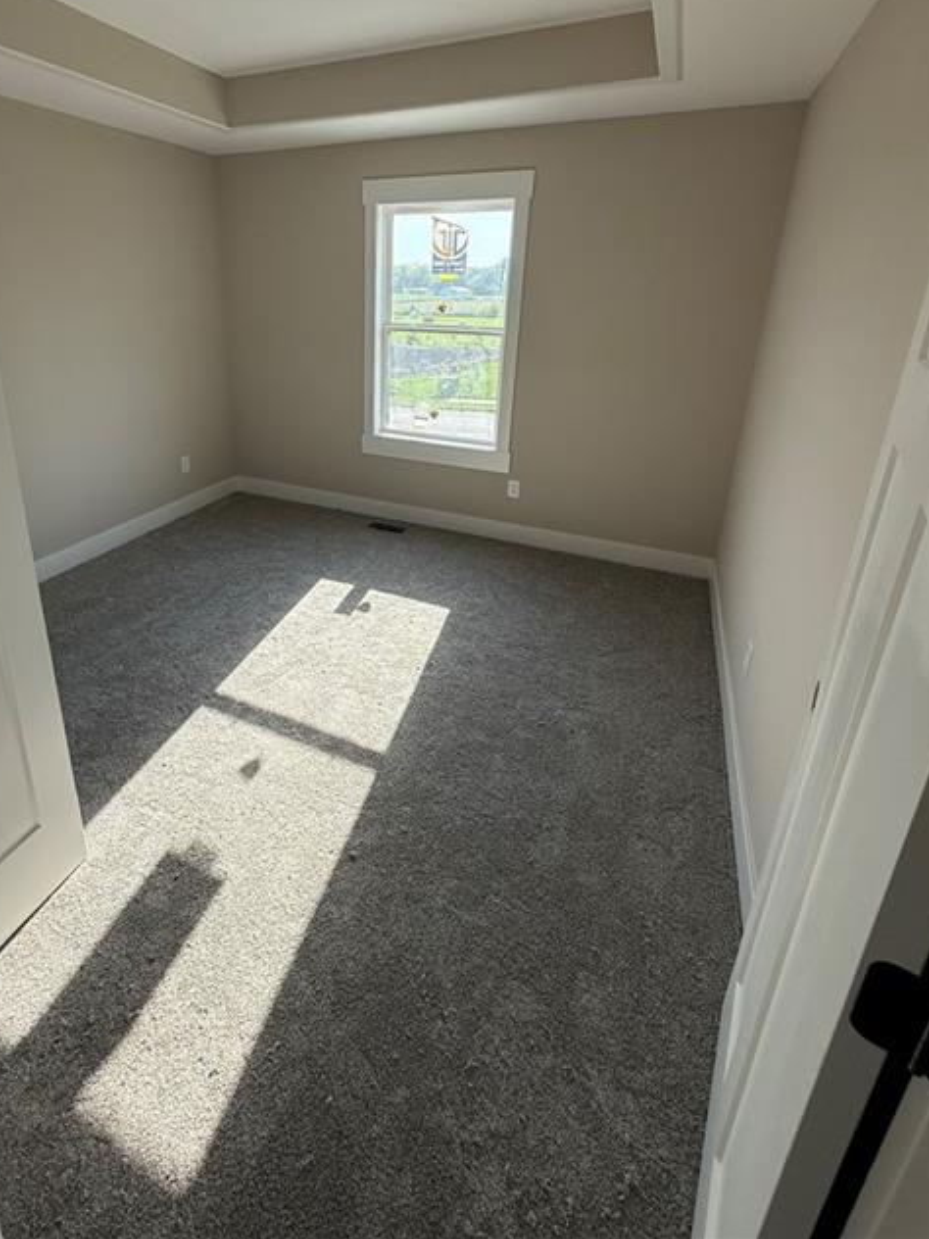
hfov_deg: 74.0
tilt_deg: -17.6
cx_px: 378
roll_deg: -2.9
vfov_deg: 89.7
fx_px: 608
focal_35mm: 17
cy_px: 488
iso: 50
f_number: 2.2
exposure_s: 1/357
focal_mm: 2.22
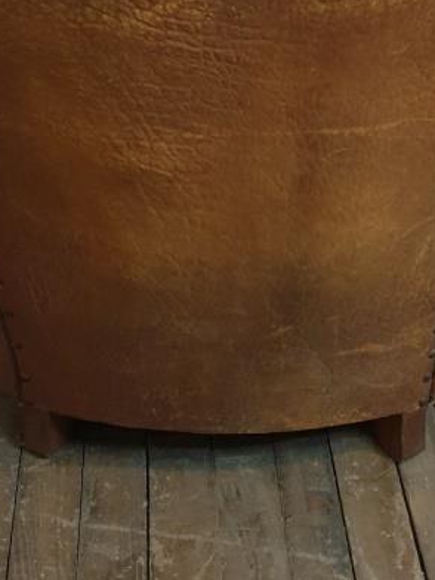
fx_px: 1139
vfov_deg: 27.8
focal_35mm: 68
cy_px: 89
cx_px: 191
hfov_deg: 21.6
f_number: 1.5
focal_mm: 4.3
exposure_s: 1/25
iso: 320
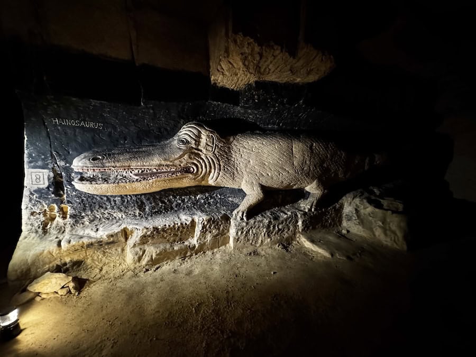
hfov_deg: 102.1
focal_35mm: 14
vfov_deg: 85.7
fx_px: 193
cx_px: 238
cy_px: 178
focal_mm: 2.2
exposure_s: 1/31
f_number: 2.2
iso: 1600
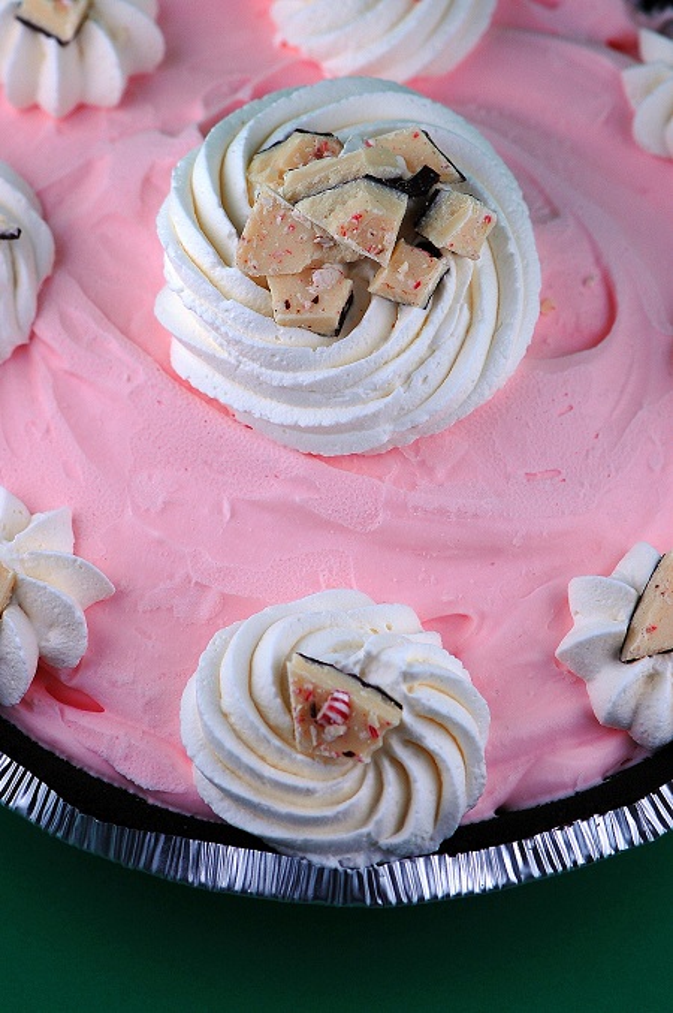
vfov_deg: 13.1
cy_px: 506
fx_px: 4425
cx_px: 336
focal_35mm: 158
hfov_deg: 8.7
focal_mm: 105
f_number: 5
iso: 200
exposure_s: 1/400
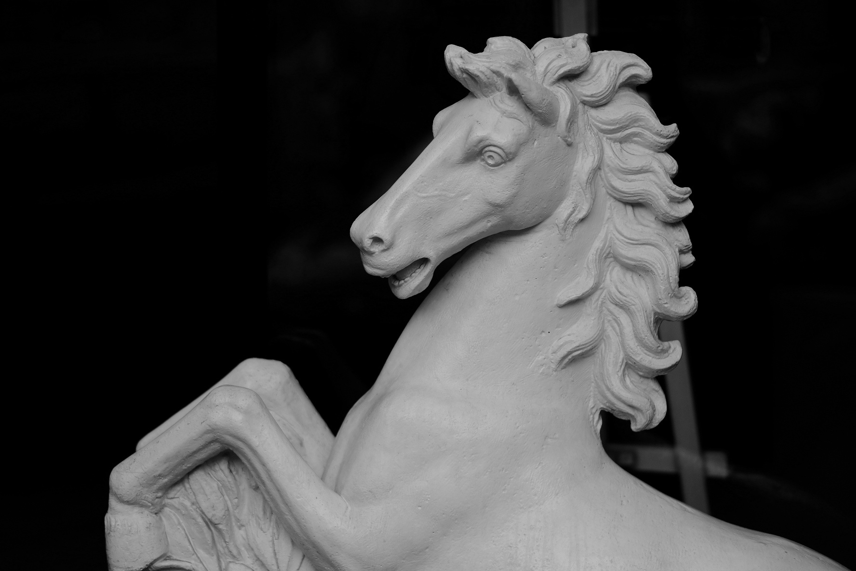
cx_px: 428
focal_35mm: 84
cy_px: 286
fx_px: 1997
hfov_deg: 24.2
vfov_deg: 16.3
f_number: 1.2
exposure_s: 1/10000
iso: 200
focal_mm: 56
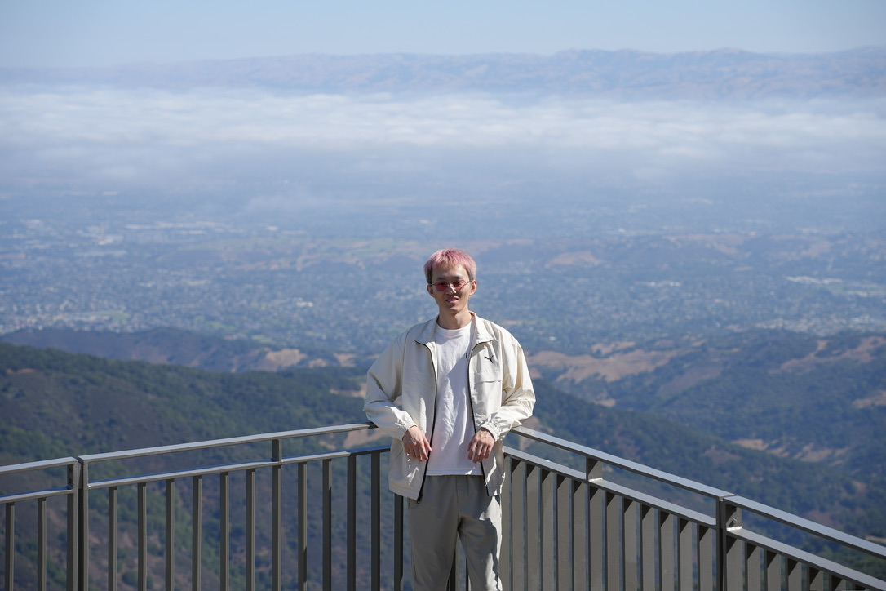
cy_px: 296
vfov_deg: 18.4
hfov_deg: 27.3
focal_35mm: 74
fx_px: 1821
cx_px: 443
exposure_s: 1/1000
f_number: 5
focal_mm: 74
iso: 100
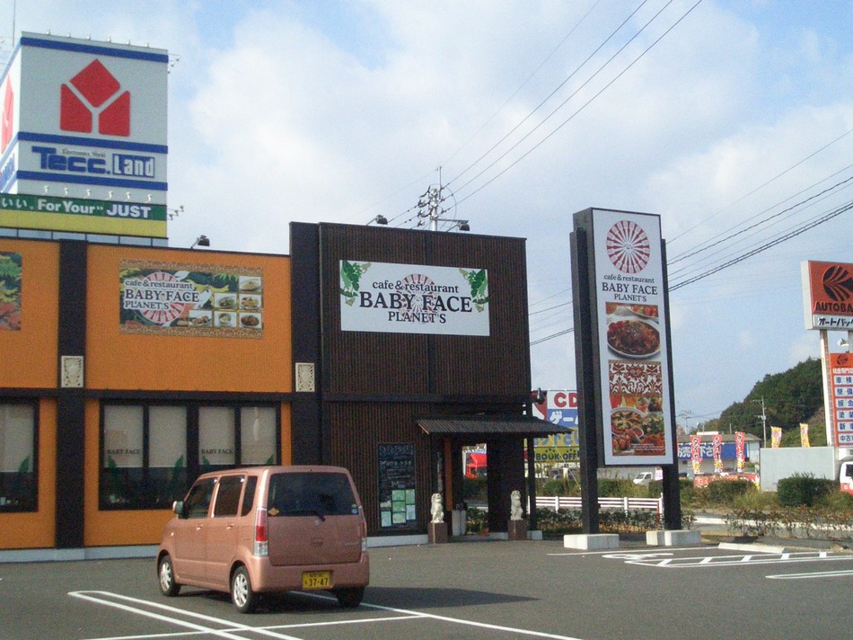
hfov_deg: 36.8
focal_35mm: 52
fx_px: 1281
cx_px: 426
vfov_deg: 28.0
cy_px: 320
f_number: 9.2
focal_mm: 6.9
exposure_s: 1/800
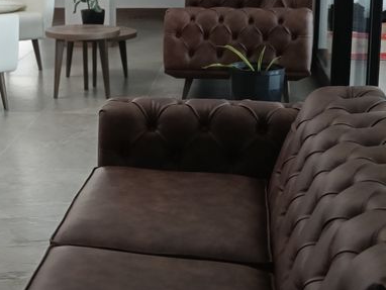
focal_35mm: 82
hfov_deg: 23.3
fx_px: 915
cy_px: 102
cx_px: 52
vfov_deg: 18.0
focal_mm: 7.08
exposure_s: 1/50
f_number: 4.5
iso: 693
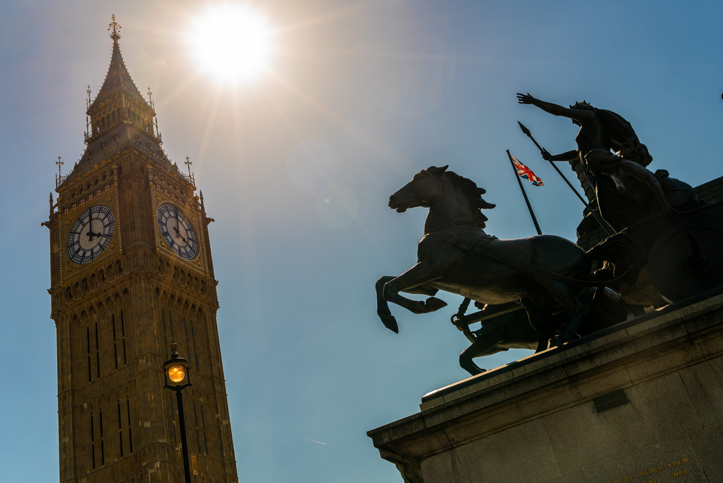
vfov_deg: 34.2
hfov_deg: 49.5
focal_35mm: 39
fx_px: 783
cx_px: 362
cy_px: 242
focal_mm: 39
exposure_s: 1/250
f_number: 8
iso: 200
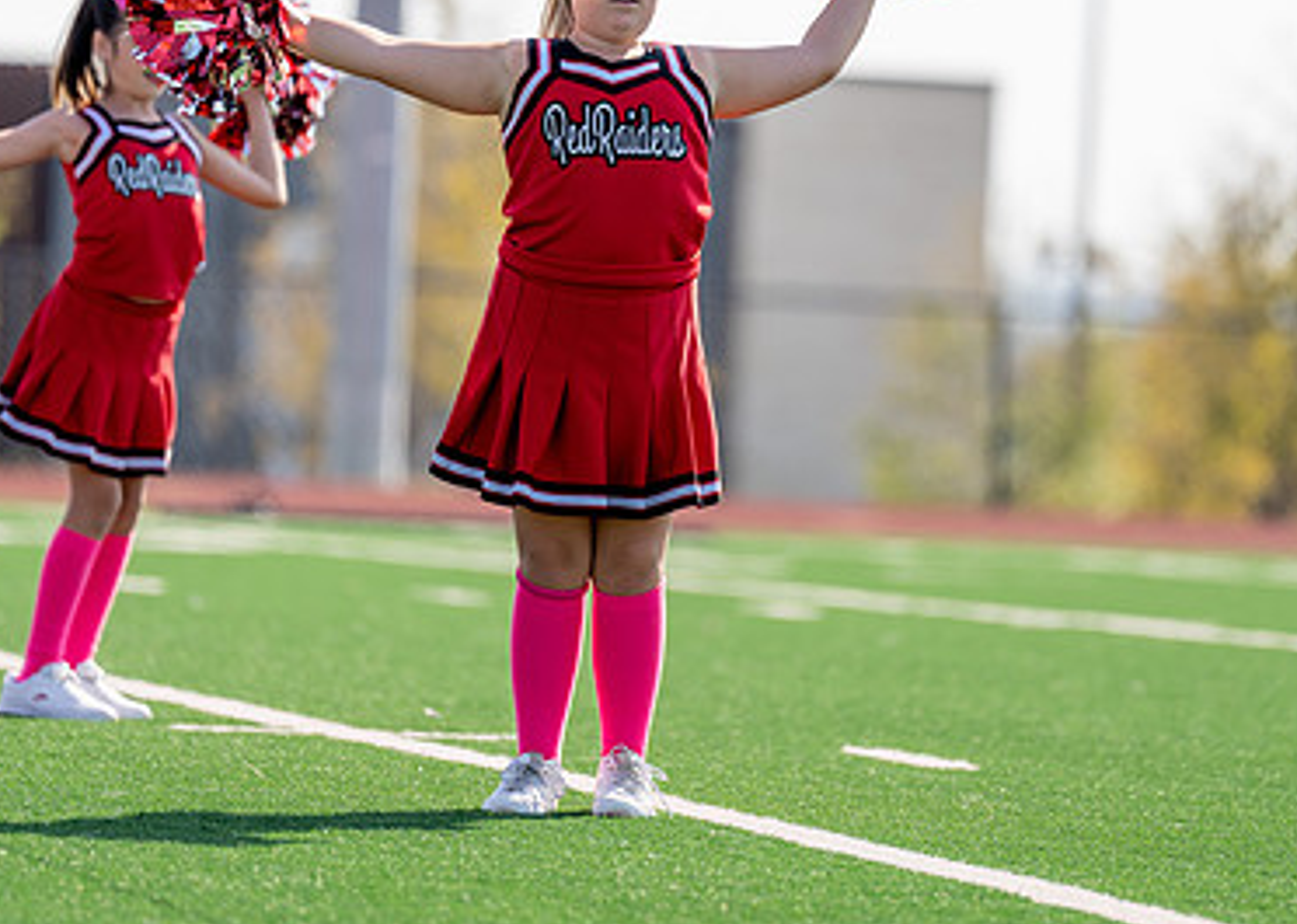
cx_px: 708
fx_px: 12034
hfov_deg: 6.2
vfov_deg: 4.4
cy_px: 314
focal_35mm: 327
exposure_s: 1/1250
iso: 100
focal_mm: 200
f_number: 2.8
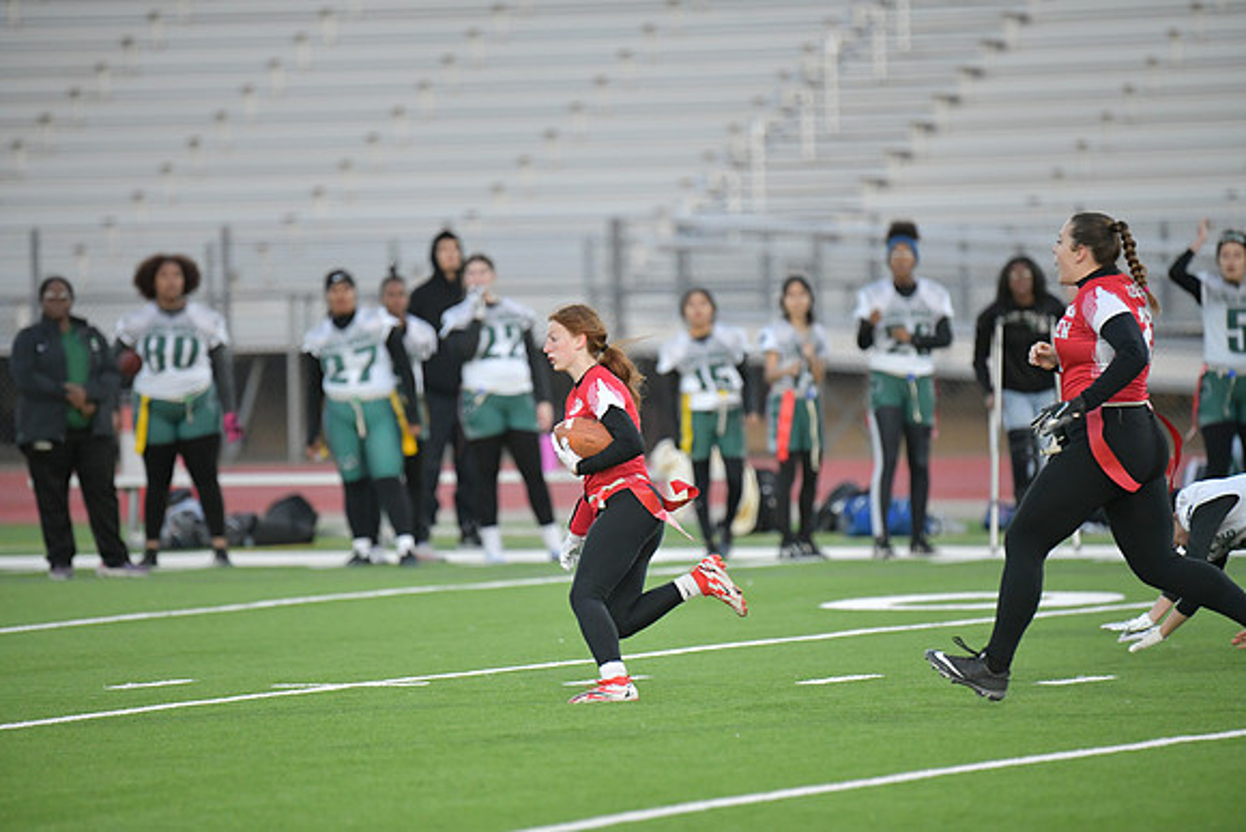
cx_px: 623
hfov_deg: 6.9
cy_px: 416
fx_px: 10385
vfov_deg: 4.6
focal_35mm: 300
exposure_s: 1/3200
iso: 4000
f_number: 2.8
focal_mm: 300
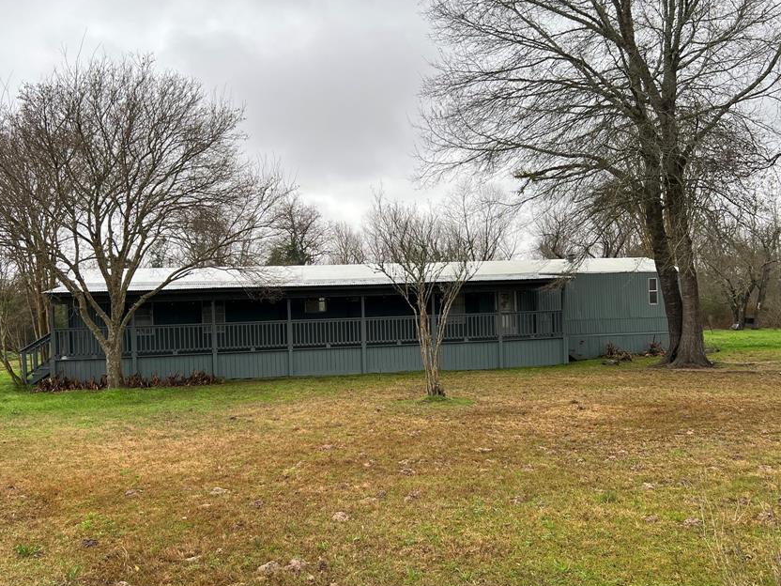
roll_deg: +2.4
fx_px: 722
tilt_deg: -1.1
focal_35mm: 32
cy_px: 325
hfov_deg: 56.8
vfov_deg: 44.1
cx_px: 360
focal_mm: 5.7
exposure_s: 1/379
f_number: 1.5
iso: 50
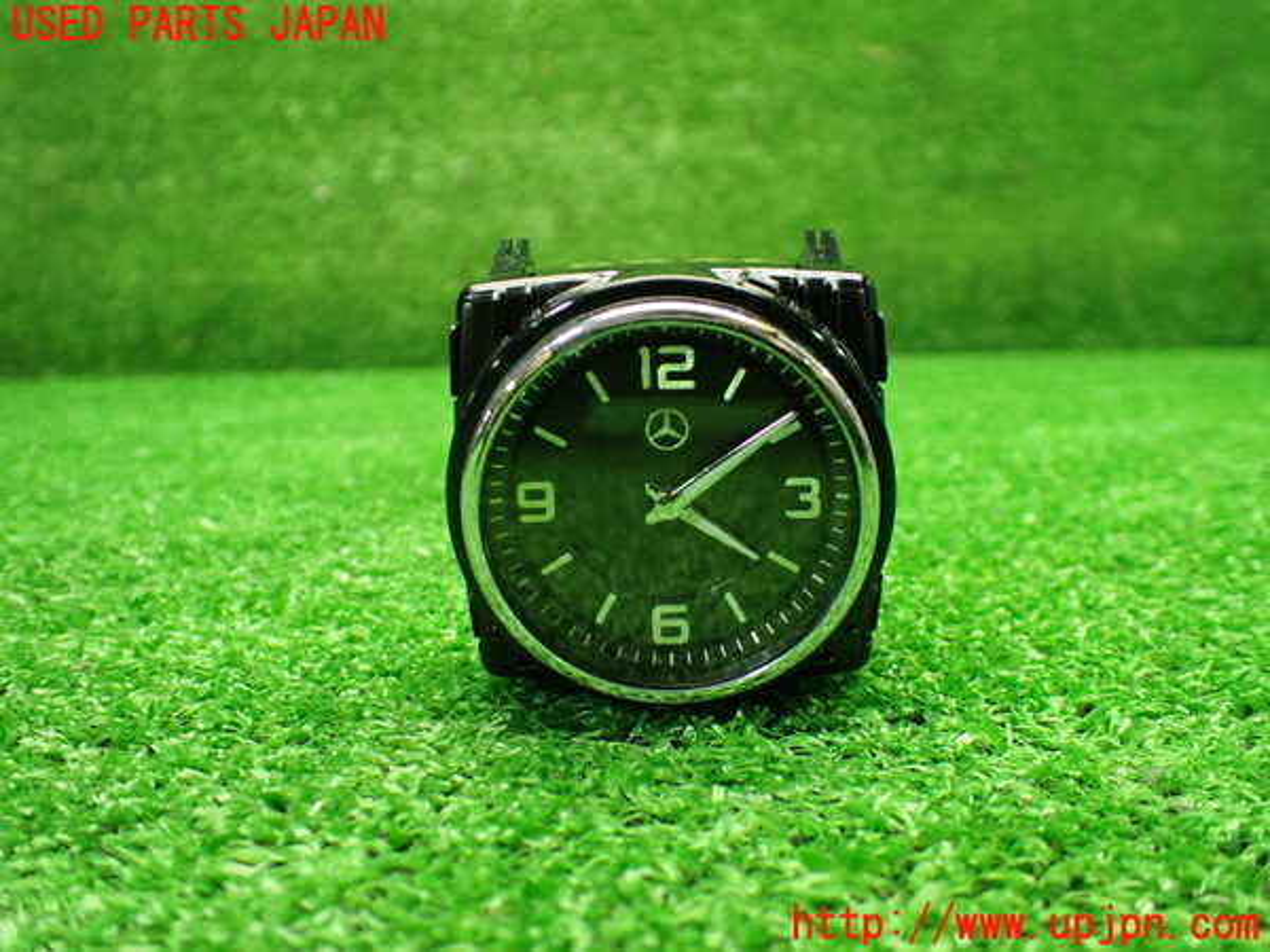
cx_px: 635
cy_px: 476
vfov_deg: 46.8
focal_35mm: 30
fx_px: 1101
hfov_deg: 60.0
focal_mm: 5.4
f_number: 2.3
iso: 800
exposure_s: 1/100
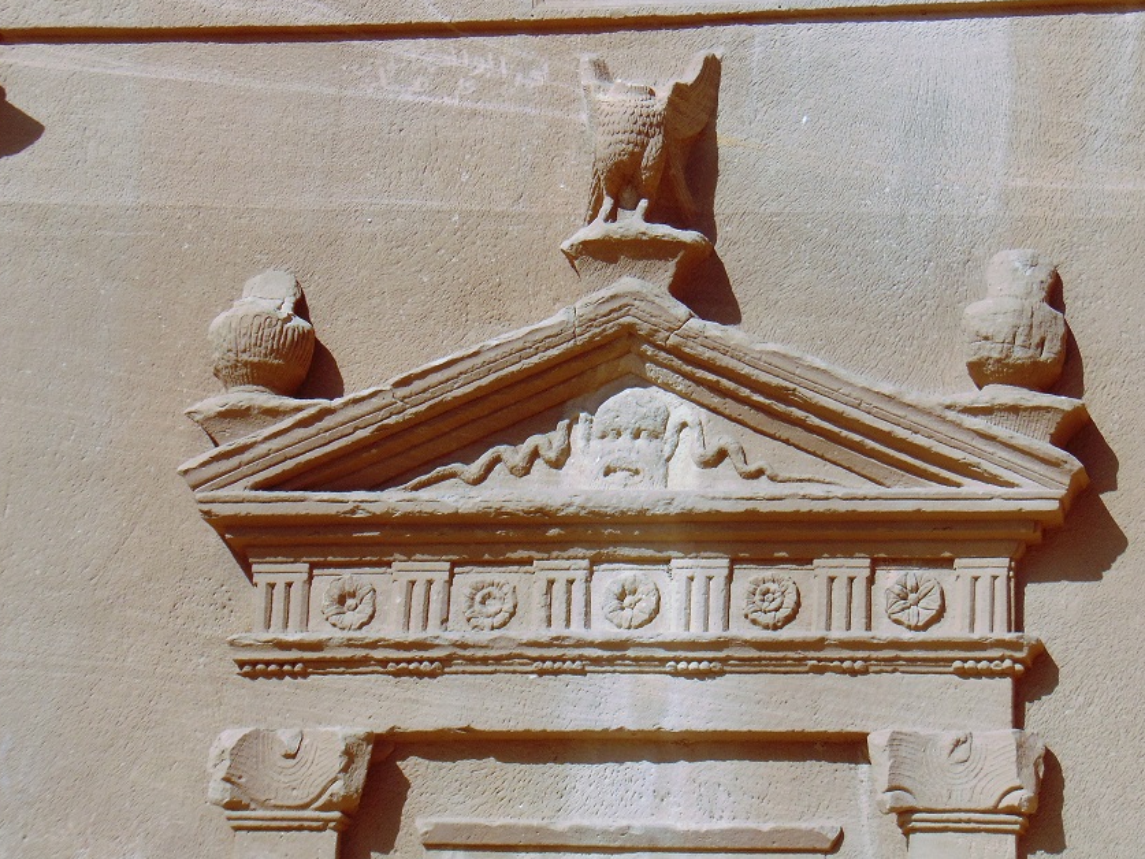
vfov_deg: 11.5
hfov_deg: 15.3
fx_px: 4268
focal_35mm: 129
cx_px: 663
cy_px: 350
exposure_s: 1/250
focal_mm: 19.4
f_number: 10.1
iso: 80
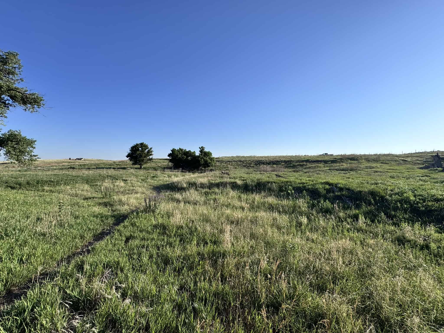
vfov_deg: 85.7
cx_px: 222
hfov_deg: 102.1
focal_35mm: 14
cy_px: 166
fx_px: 180
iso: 40
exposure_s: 1/1748
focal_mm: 2.2
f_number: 2.2
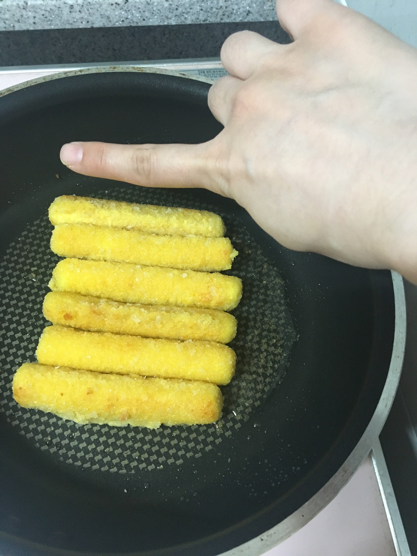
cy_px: 278
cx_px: 208
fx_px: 466
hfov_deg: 48.2
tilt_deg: -63.2
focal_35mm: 29
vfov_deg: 61.7
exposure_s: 1/30
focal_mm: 4.15
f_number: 2.2
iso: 200
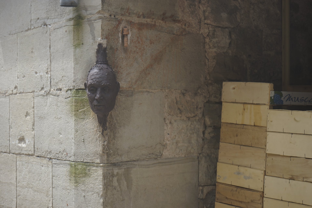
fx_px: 598
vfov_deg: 19.7
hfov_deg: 29.2
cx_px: 156
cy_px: 104
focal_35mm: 69
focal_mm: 69
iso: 100
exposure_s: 1/100
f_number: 8
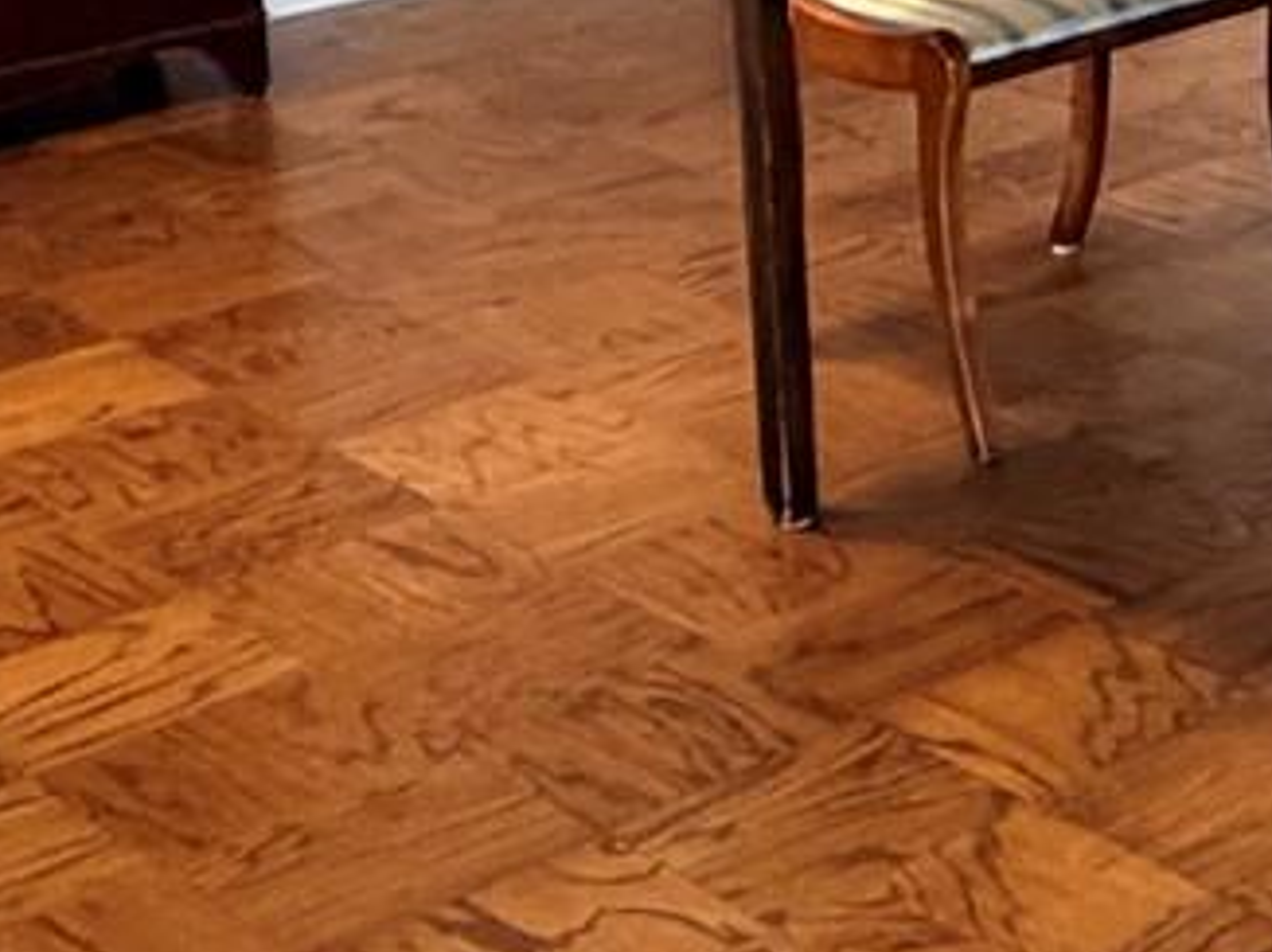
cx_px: 2146
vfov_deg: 15.8
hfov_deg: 18.5
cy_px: -328
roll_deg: -0.6
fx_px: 3231
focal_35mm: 88
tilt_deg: -11.3
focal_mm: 2.22
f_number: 2.2
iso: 320
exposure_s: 1/60
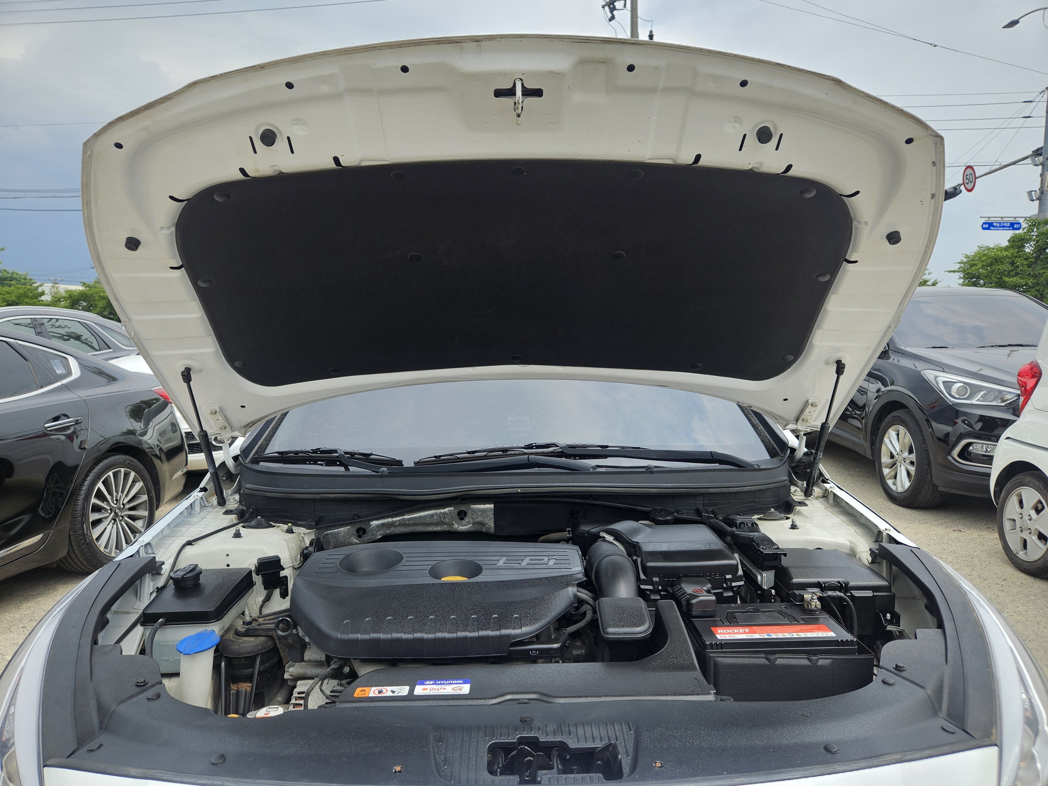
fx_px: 696
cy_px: 393
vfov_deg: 58.9
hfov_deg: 73.9
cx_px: 524
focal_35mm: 23
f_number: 1.8
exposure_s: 1/976
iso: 25
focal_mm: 5.4
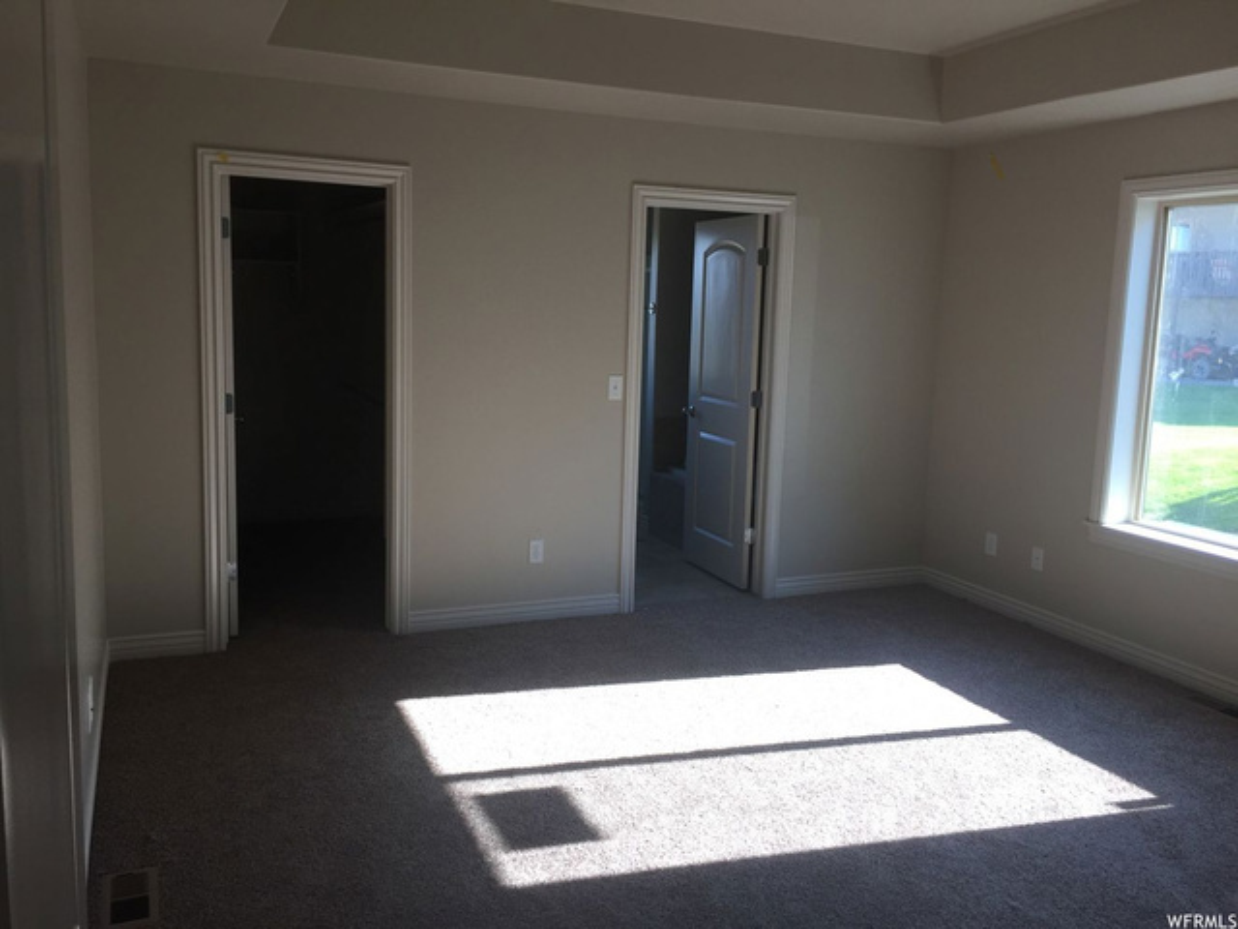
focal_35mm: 29
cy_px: 464
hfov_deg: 61.7
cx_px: 619
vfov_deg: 48.2
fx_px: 1037
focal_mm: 4.15
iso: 32
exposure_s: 1/120
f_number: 2.2
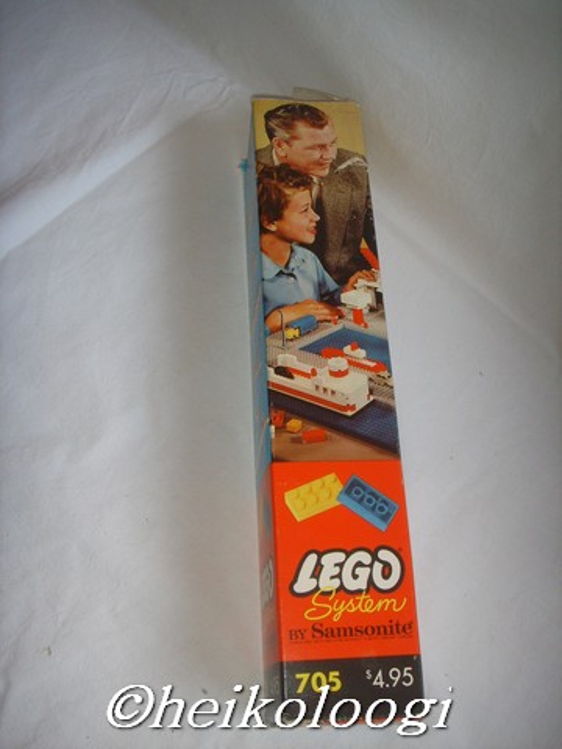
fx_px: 844
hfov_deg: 36.8
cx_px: 281
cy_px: 374
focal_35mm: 39
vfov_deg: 47.9
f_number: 3.5
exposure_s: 1/45
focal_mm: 6.6
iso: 100
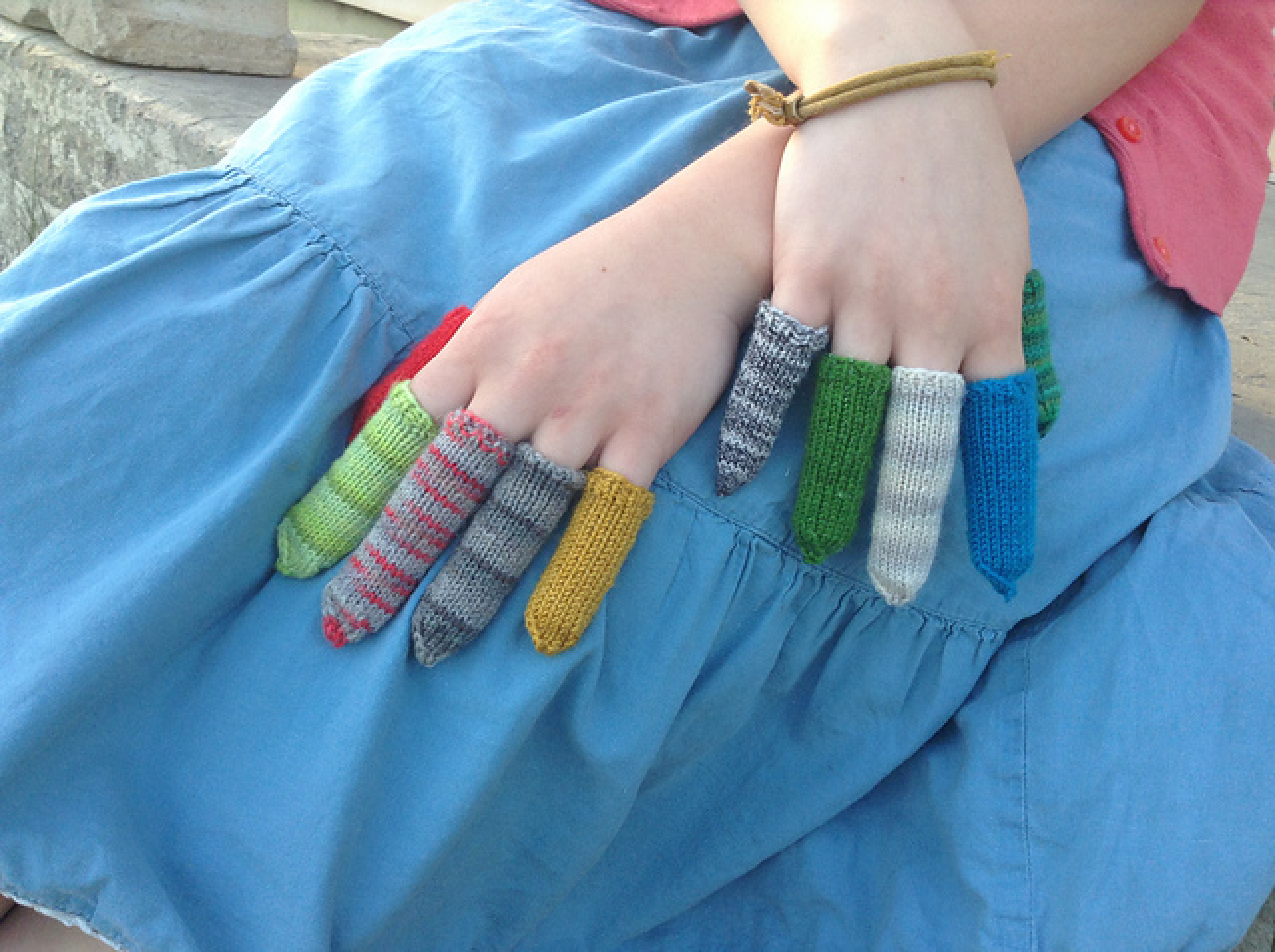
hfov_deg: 55.4
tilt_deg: -24.5
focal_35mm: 33
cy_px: 476
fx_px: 1214
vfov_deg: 42.8
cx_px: 638
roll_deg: -10.8
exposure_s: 1/60
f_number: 2.4
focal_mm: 3.3
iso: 32
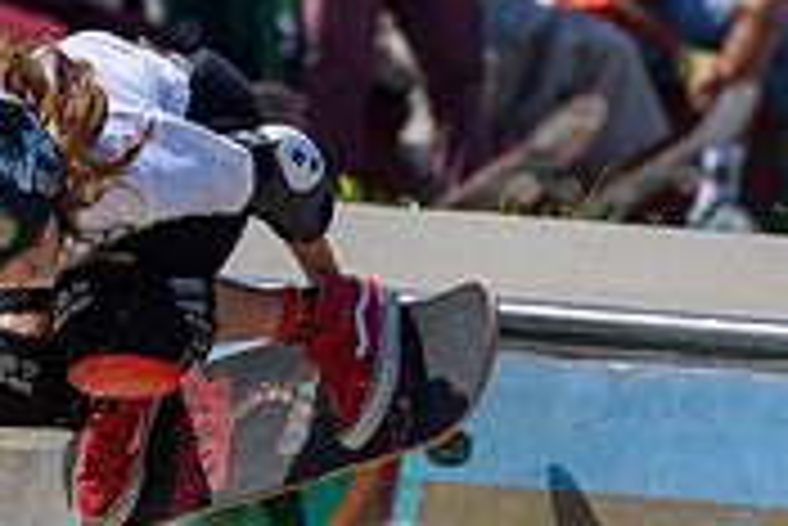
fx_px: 26134
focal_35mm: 1193
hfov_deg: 1.7
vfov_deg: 1.2
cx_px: -140
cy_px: 353
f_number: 6
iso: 200
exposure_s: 1/2000
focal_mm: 240
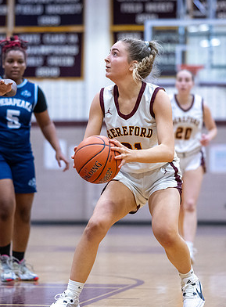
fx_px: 1567
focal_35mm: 178
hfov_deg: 8.3
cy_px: 152
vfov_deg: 11.2
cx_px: 107
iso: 2200
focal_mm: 85
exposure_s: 1/1250
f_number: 1.8
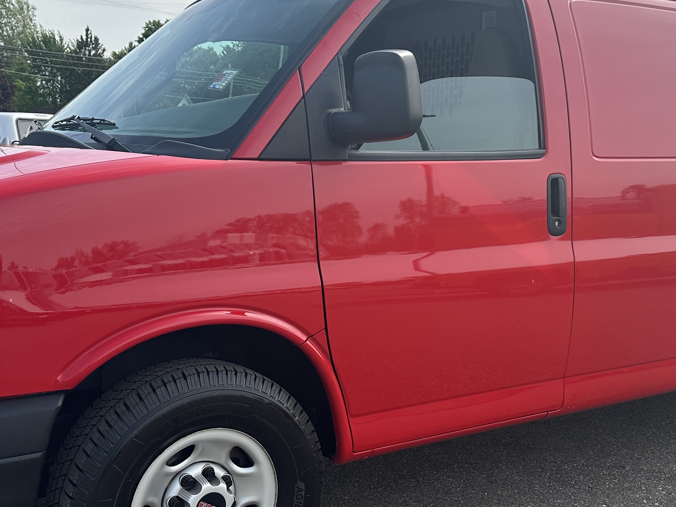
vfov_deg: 32.1
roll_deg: -0.9
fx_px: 879
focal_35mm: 45
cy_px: 290
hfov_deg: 42.0
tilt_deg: -9.6
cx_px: 388
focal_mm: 6.86
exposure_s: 1/2203
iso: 80
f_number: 1.78
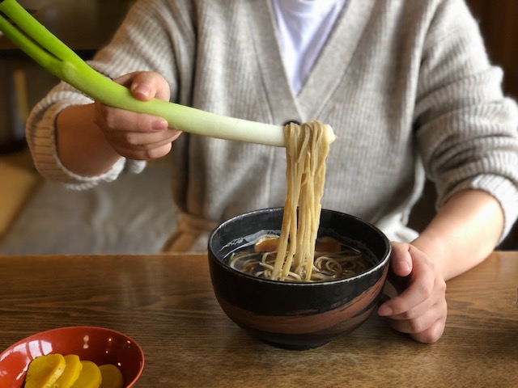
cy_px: 194
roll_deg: +0.6
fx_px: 778
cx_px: 259
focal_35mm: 52
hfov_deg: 36.8
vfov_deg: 28.0
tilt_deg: -22.7
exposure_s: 1/25
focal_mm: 6
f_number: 2.4
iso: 125
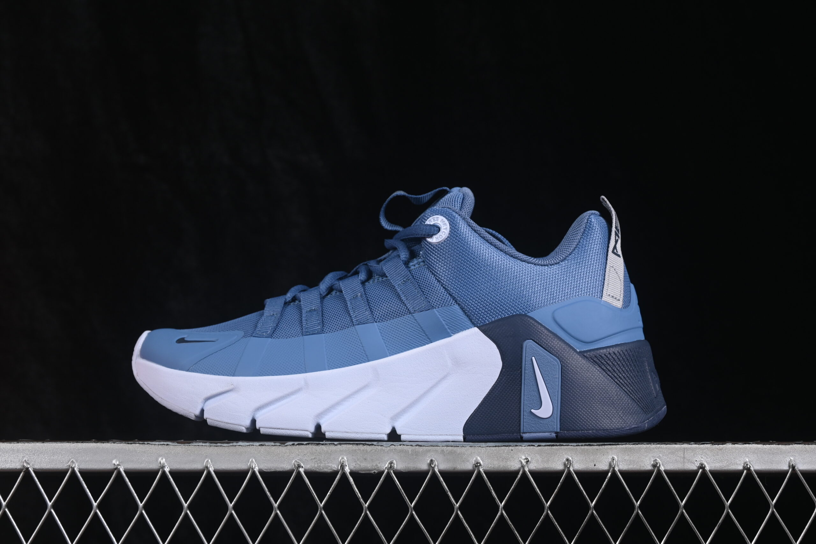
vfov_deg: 18.2
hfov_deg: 27.0
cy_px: 272
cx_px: 408
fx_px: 1700
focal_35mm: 75
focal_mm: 50
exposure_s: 1/80
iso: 160
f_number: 8
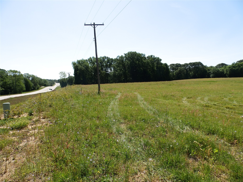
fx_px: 154
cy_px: 91
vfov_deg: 61.1
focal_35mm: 22
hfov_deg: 76.4
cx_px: 122
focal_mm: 4
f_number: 4.5
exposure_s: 1/500
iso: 80
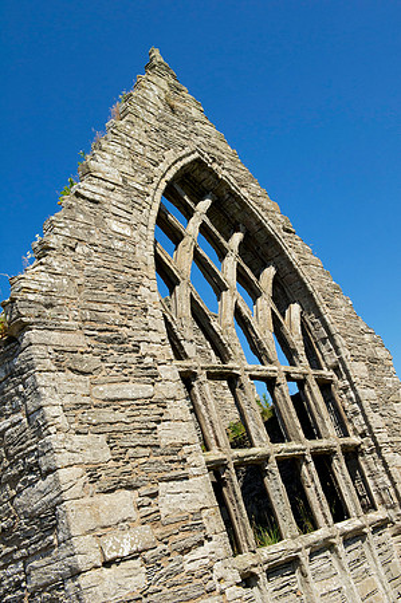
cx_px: 200
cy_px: 302
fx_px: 636
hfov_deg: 35.0
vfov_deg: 50.7
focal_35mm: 38
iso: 800
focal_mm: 38
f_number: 22
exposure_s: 1/400
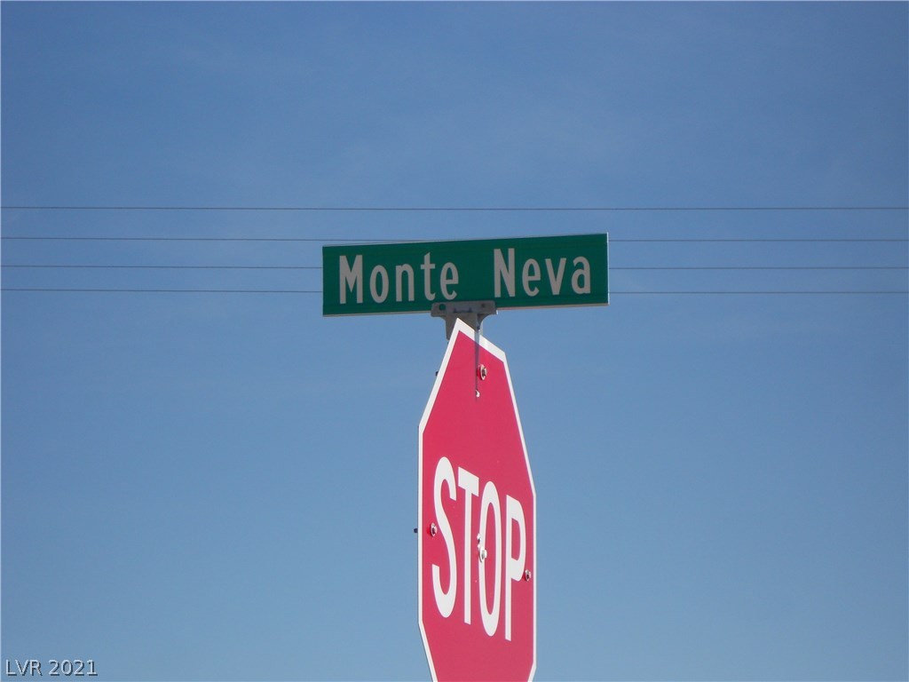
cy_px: 341
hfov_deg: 15.2
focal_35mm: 130
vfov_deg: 11.4
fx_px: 3414
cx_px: 454
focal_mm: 23
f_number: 6.5
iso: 80
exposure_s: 1/320
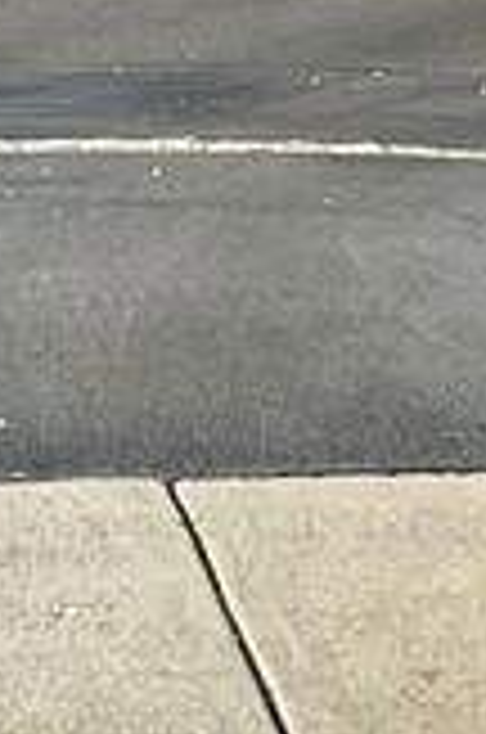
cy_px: -698
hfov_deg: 7.1
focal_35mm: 190
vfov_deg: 10.1
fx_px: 3864
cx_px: -144
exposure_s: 1/620
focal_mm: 3
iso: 16
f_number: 1.8
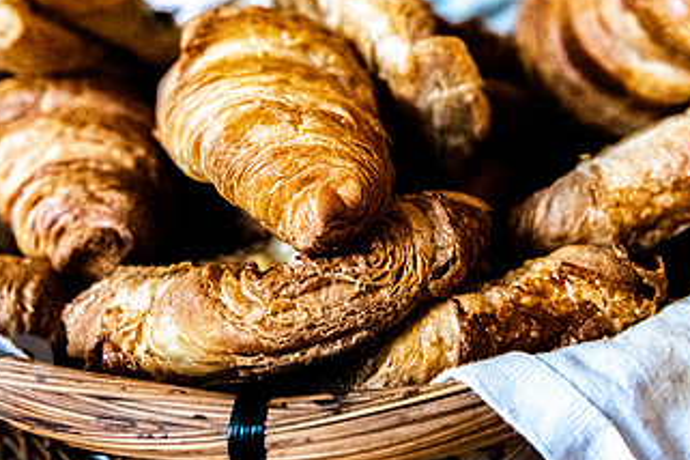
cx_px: 348
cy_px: 145
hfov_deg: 35.6
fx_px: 1073
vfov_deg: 24.1
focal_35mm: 56
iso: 4000
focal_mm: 31
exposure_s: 1/160
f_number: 4.5
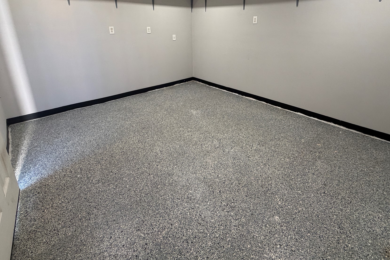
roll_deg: +0.5
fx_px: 195
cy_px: 83
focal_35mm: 18
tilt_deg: -16.3
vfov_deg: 65.2
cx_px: 203
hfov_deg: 90.0
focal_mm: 2.22
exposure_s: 1/60
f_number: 2.2
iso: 250
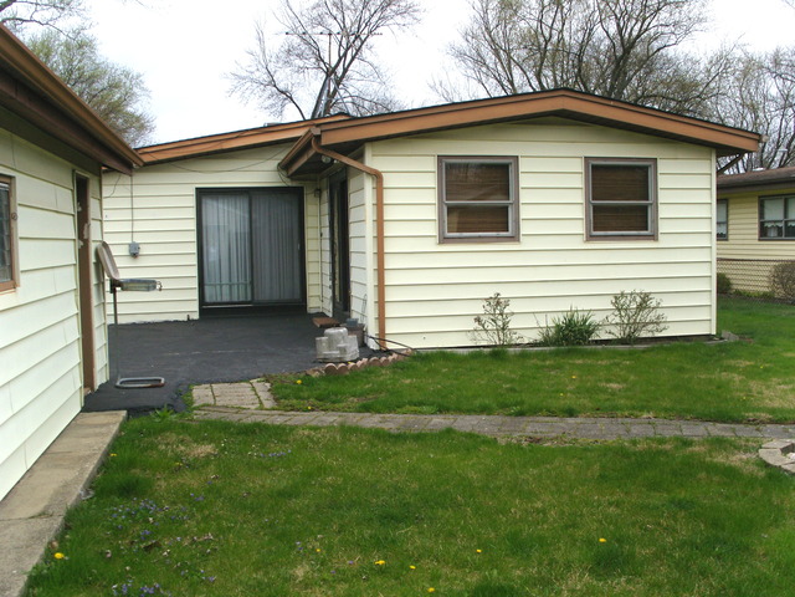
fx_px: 873
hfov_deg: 49.0
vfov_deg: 37.7
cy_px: 298
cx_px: 398
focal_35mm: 38
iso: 80
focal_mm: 7.8
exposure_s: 1/1000
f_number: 3.7
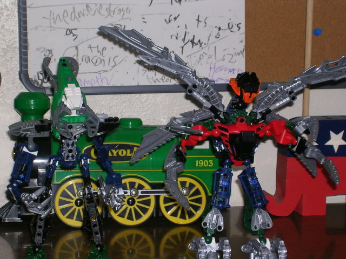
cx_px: 173
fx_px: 1149
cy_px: 130
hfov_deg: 17.1
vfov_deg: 12.9
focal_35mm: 115
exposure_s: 1/60.1
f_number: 4.9
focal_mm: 17.4
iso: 50
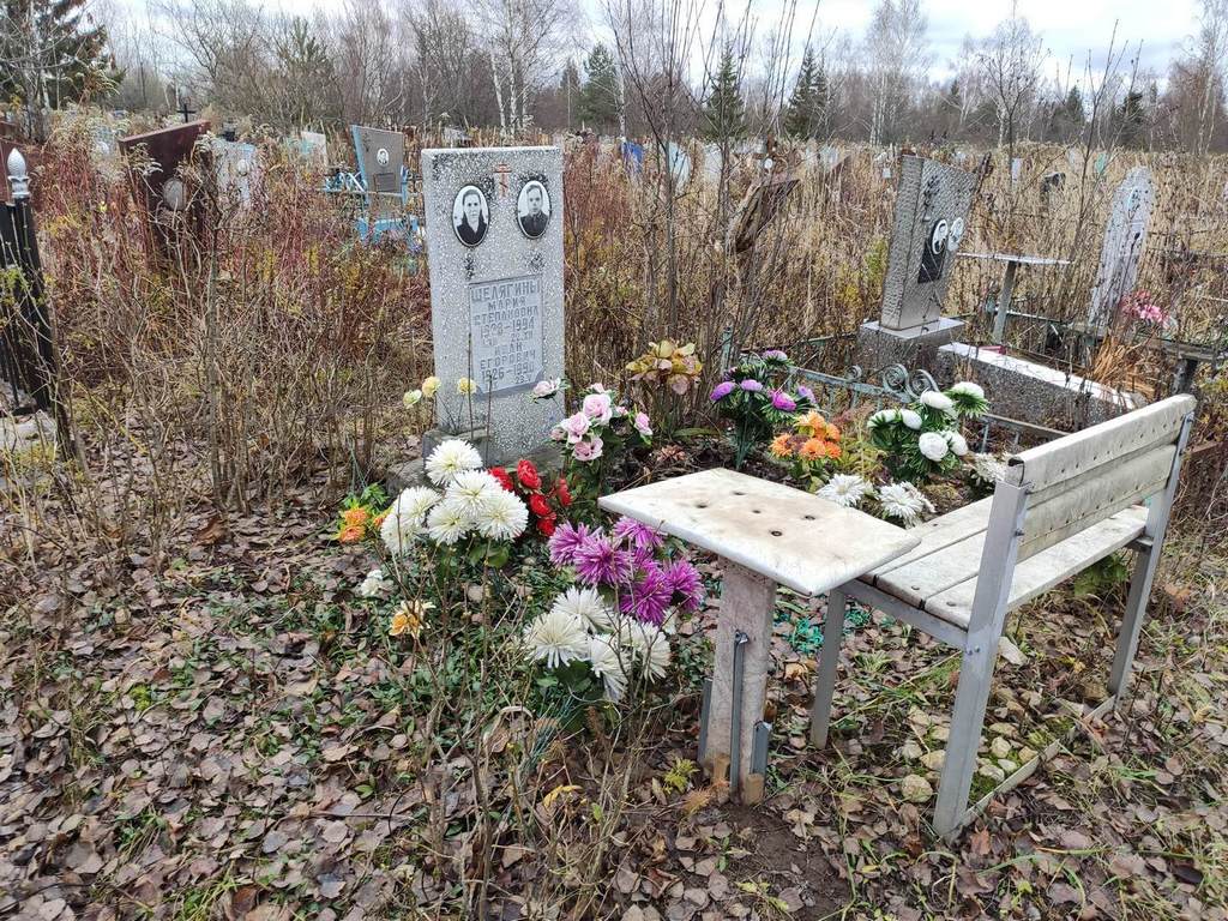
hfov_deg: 67.3
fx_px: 922
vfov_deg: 53.1
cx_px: 614
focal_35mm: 26
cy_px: 460
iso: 124
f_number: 1.75
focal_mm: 4.77
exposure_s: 1/100
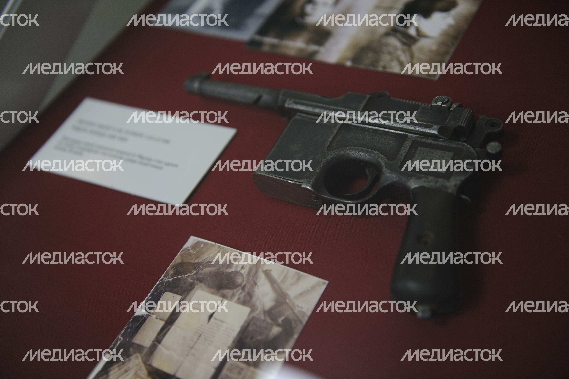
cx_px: 284
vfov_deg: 30.5
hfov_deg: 44.5
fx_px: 695
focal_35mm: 44
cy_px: 190
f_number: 2.8
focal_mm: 44
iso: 640
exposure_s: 1/160
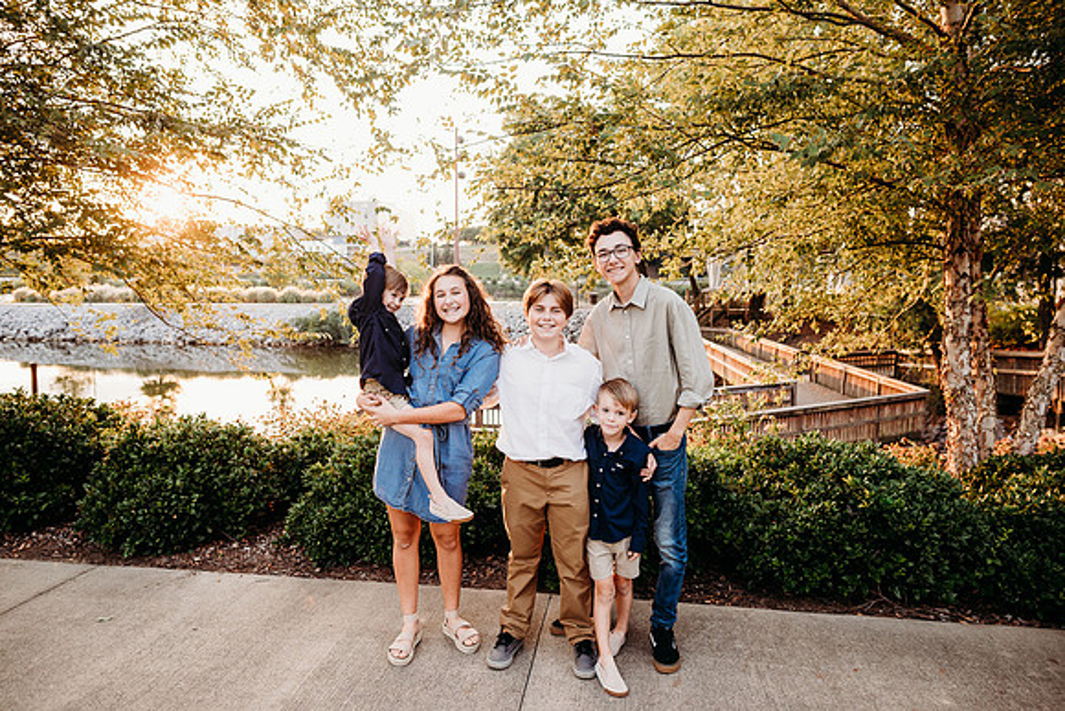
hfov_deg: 73.7
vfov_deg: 53.2
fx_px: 710
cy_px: 356
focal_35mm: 24
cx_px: 532
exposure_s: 1/200
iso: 320
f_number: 3.2
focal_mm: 24
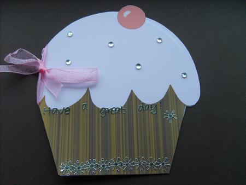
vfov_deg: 40.7
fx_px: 249
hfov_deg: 52.6
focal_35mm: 35
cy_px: 92
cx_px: 123
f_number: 2.8
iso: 66
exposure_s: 1/30
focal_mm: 5.8
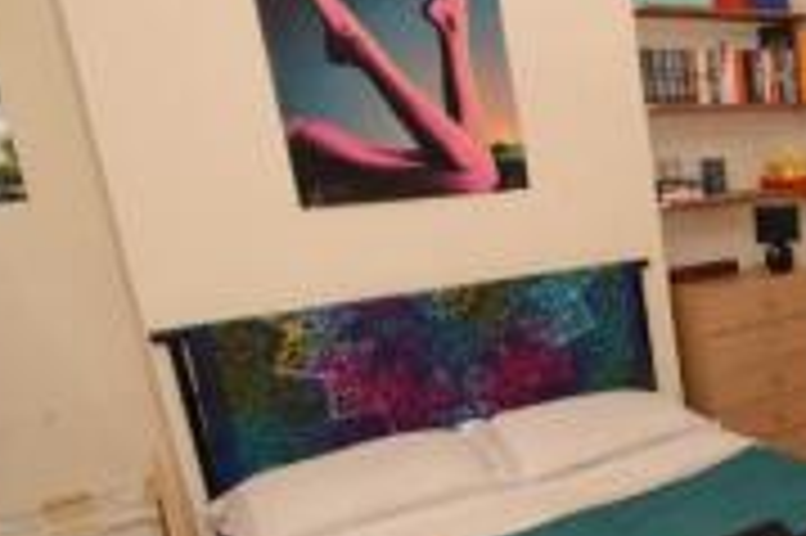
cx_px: 928
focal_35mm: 40
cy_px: 385
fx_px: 895
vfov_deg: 32.9
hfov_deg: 38.3
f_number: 5
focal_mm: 10
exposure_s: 1/80
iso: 800
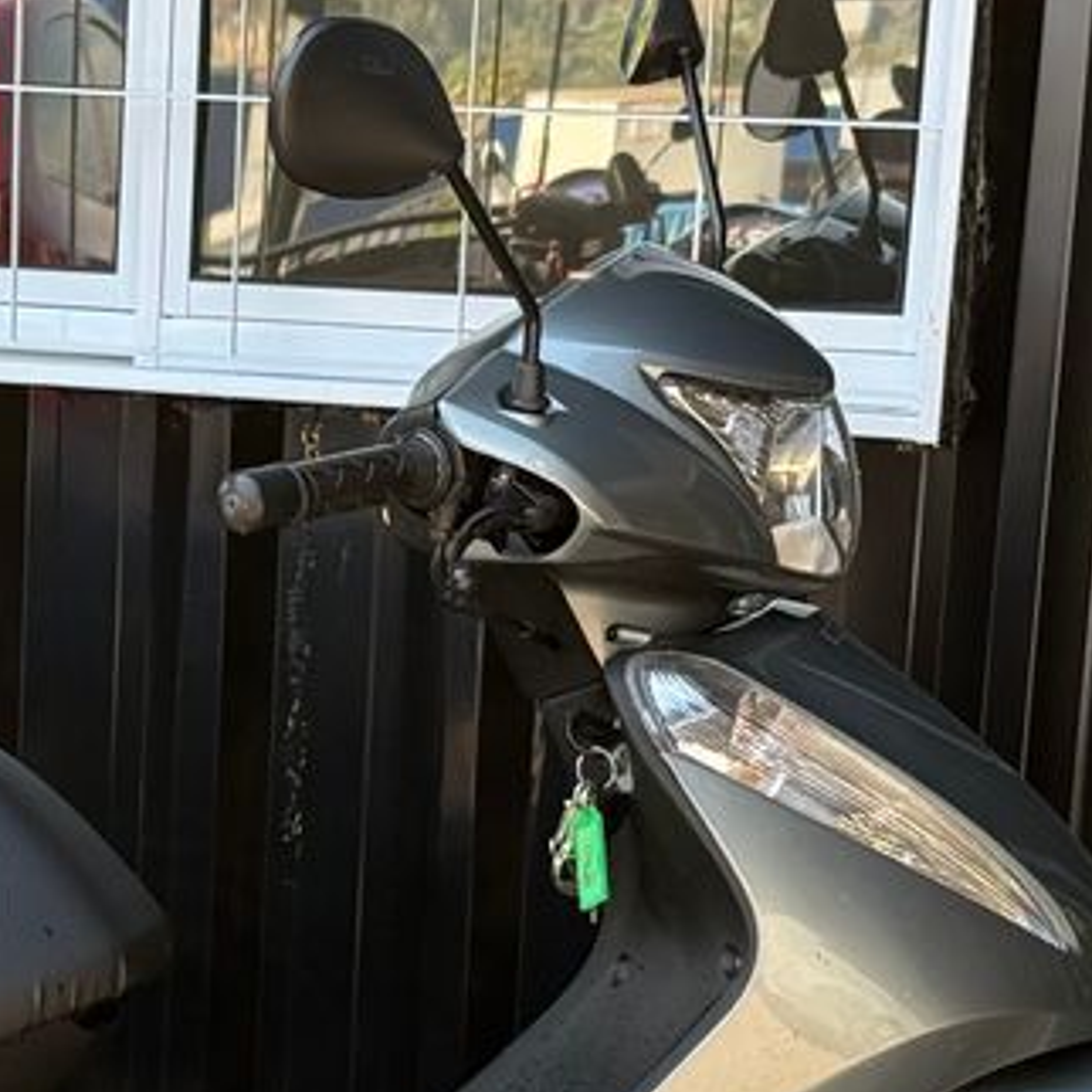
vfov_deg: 12.7
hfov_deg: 12.8
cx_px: 129
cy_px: 1187
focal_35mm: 135
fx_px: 4818
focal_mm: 6.76
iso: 100
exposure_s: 1/429
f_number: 1.78
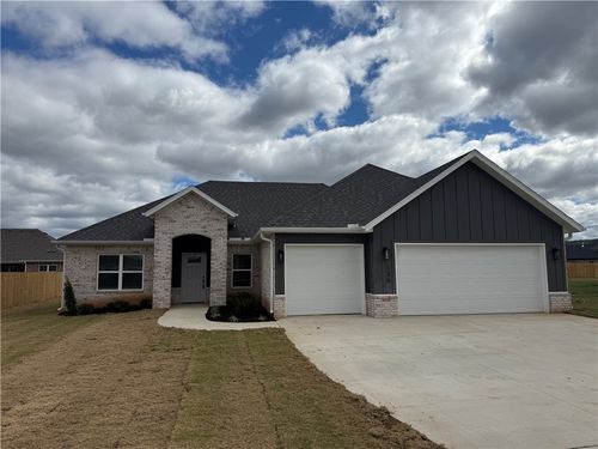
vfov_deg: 56.8
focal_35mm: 24
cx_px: 299
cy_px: 224
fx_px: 415
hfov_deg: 71.6
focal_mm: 6.76
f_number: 1.78
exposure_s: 1/9091
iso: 80
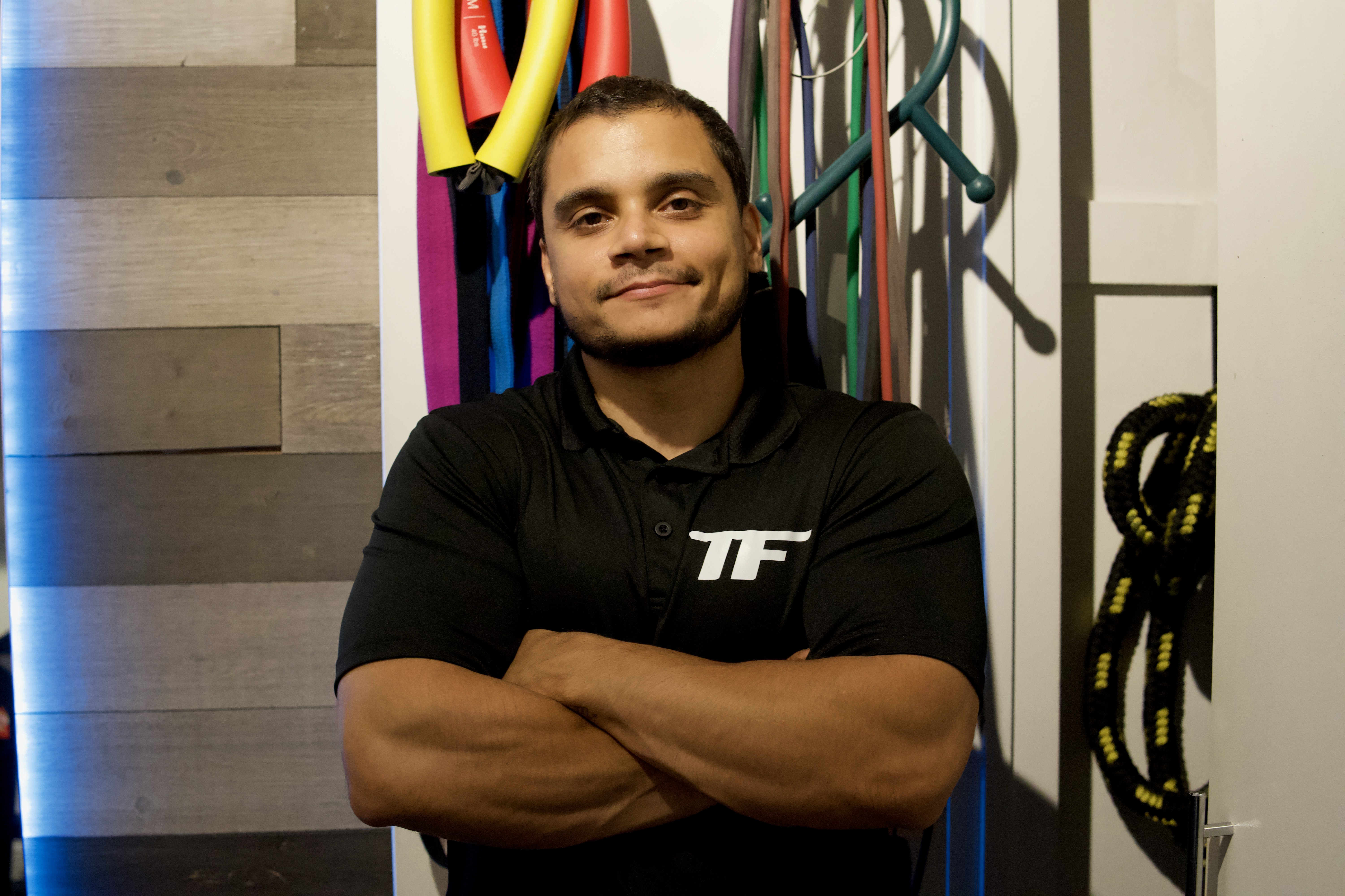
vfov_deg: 29.9
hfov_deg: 43.6
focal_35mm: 45
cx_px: 672
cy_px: 448
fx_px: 1681
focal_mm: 30
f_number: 4
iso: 4000
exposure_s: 1/160
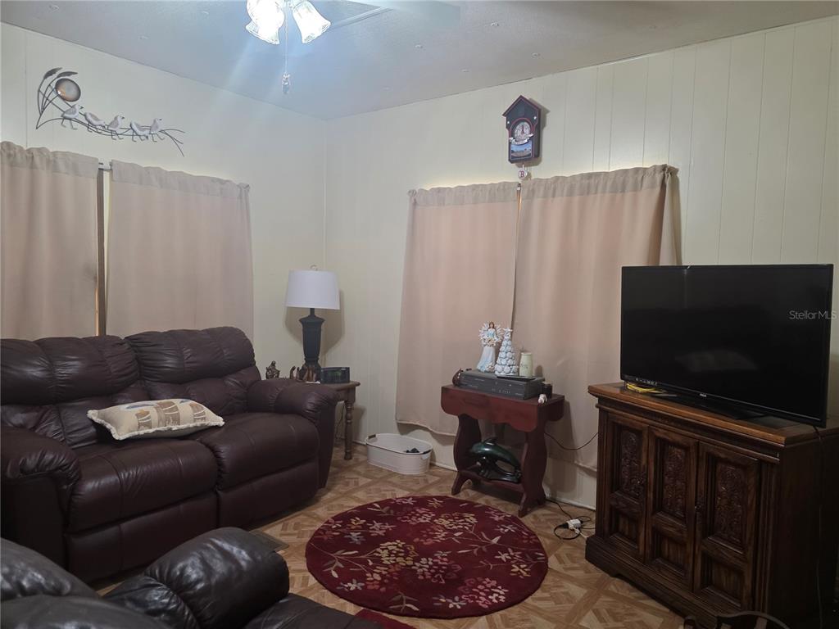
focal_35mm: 23
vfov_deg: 58.9
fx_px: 557
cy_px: 314
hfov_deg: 73.9
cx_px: 420
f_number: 1.7
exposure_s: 1/120
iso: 320
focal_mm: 6.3
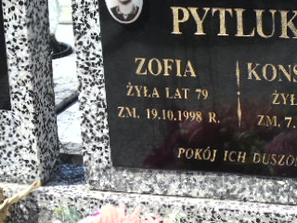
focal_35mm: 142
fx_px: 1218
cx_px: 221
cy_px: 110
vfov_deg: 10.4
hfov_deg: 13.9
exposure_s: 1/400
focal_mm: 13
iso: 80
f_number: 4.7
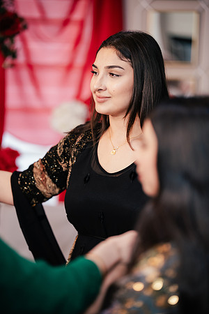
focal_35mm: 116
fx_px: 1010
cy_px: 157
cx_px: 104
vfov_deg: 17.6
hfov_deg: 11.8
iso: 1250
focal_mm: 116
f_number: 2
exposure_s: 1/200
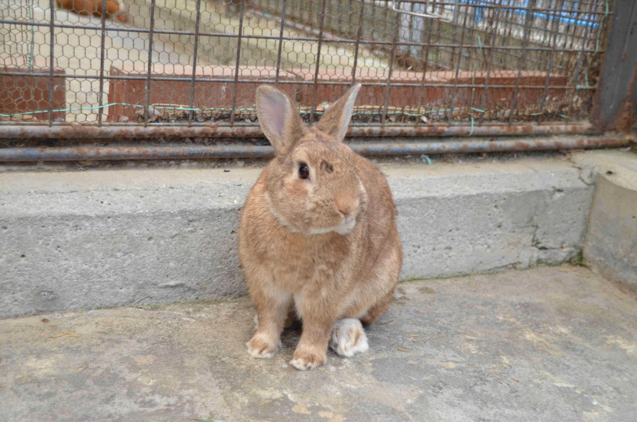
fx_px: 662
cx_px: 318
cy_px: 211
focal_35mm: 38
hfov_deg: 51.4
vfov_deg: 35.3
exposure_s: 1/60
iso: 200
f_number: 4
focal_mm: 25
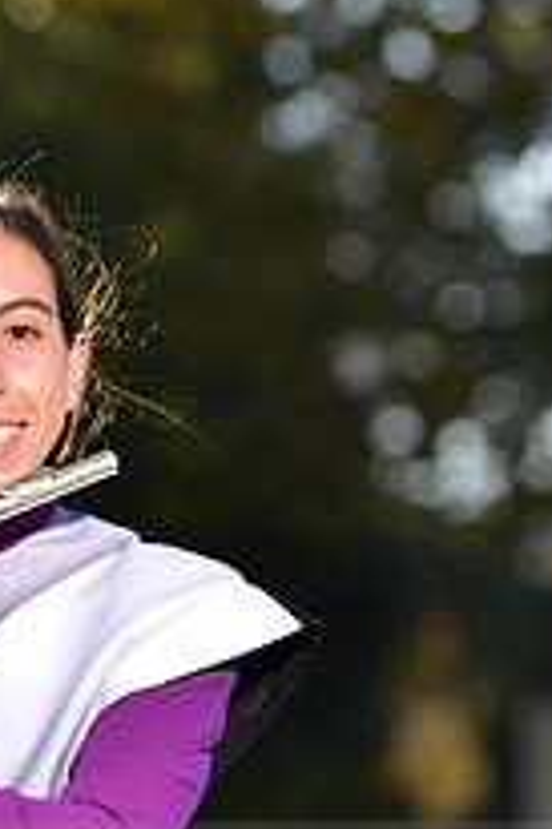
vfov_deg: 4.1
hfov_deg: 2.7
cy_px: 877
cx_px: -87
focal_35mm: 507
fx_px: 11680
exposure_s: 1/250
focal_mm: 180
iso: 80
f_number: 5
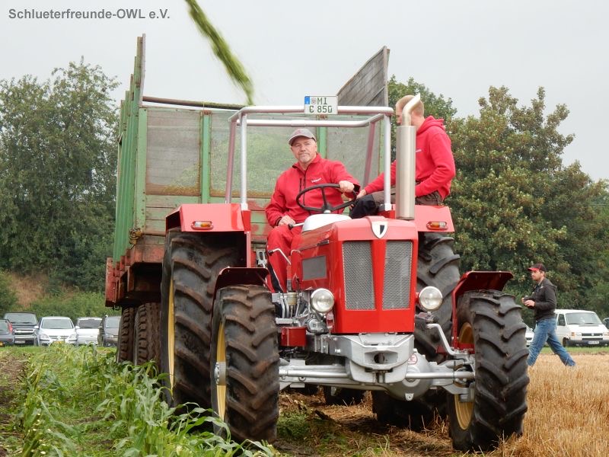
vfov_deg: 12.7
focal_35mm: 117
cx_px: 304
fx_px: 2058
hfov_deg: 16.8
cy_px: 228
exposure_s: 1/80
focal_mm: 20.9
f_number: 5.6
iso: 125
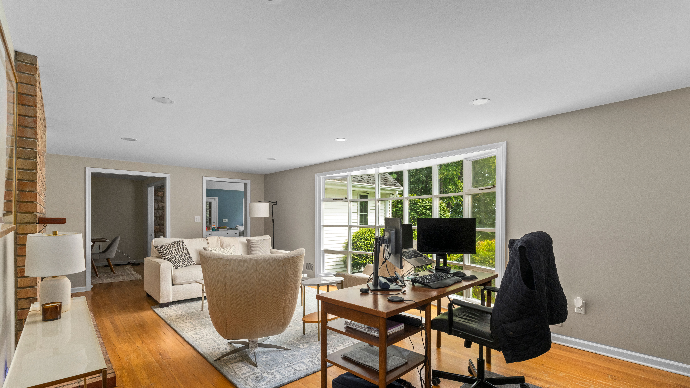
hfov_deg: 95.9
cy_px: 222
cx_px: 342
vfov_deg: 63.6
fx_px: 311
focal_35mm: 17
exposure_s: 1/10
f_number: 8
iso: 800
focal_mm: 16
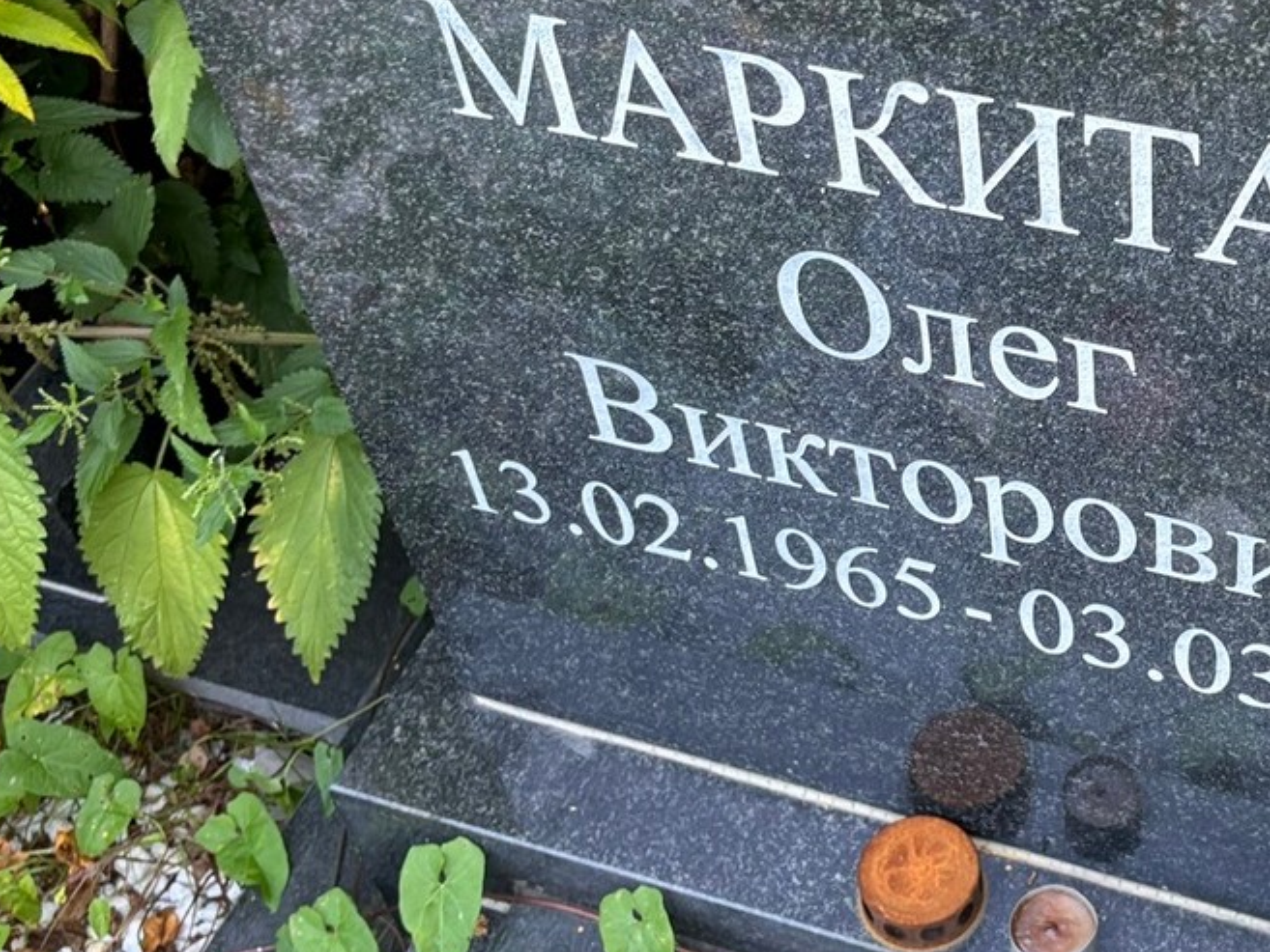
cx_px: 965
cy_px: 378
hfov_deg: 33.1
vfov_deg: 25.6
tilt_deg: -47.6
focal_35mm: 57
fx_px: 2092
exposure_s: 1/121
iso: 100
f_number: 1.6
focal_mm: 5.96
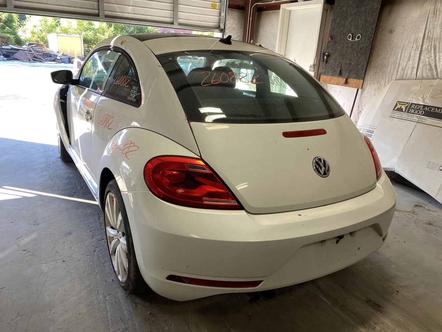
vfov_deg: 53.1
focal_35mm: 26
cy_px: 166
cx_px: 221
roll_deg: -4.1
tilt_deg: -15.8
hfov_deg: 67.3
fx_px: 332
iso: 50
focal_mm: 4.25
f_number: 1.8
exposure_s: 1/120
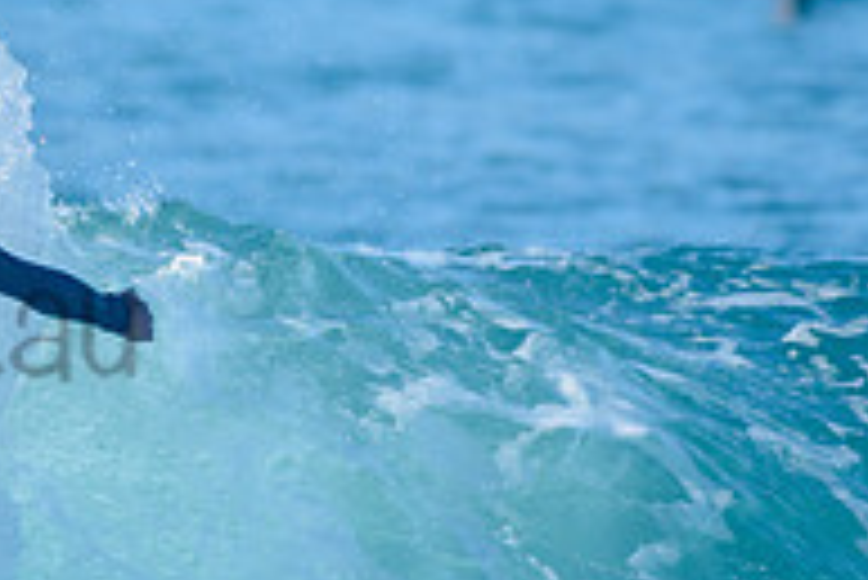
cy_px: 241
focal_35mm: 1557
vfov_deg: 0.9
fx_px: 37568
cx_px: -290
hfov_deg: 1.3
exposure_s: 1/2000
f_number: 5.6
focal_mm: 500
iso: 250
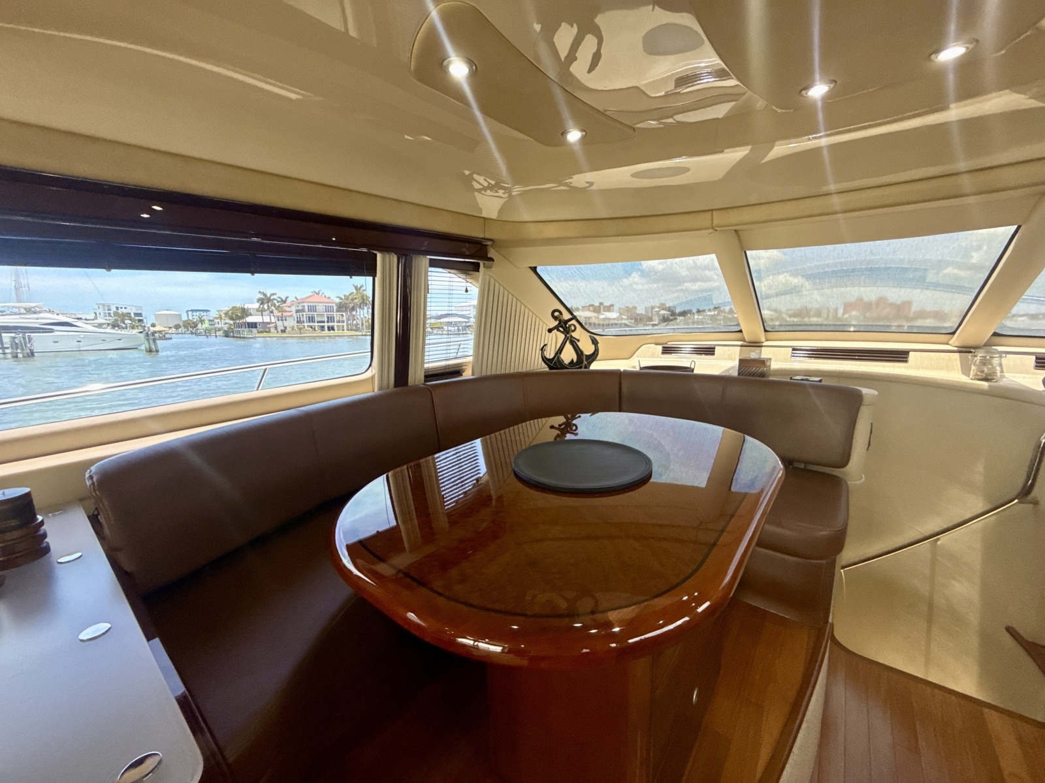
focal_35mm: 14
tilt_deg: -11.6
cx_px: 522
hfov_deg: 102.1
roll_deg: +1.7
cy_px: 392
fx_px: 423
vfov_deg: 85.7
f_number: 2.2
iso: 250
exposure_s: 1/99
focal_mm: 2.22
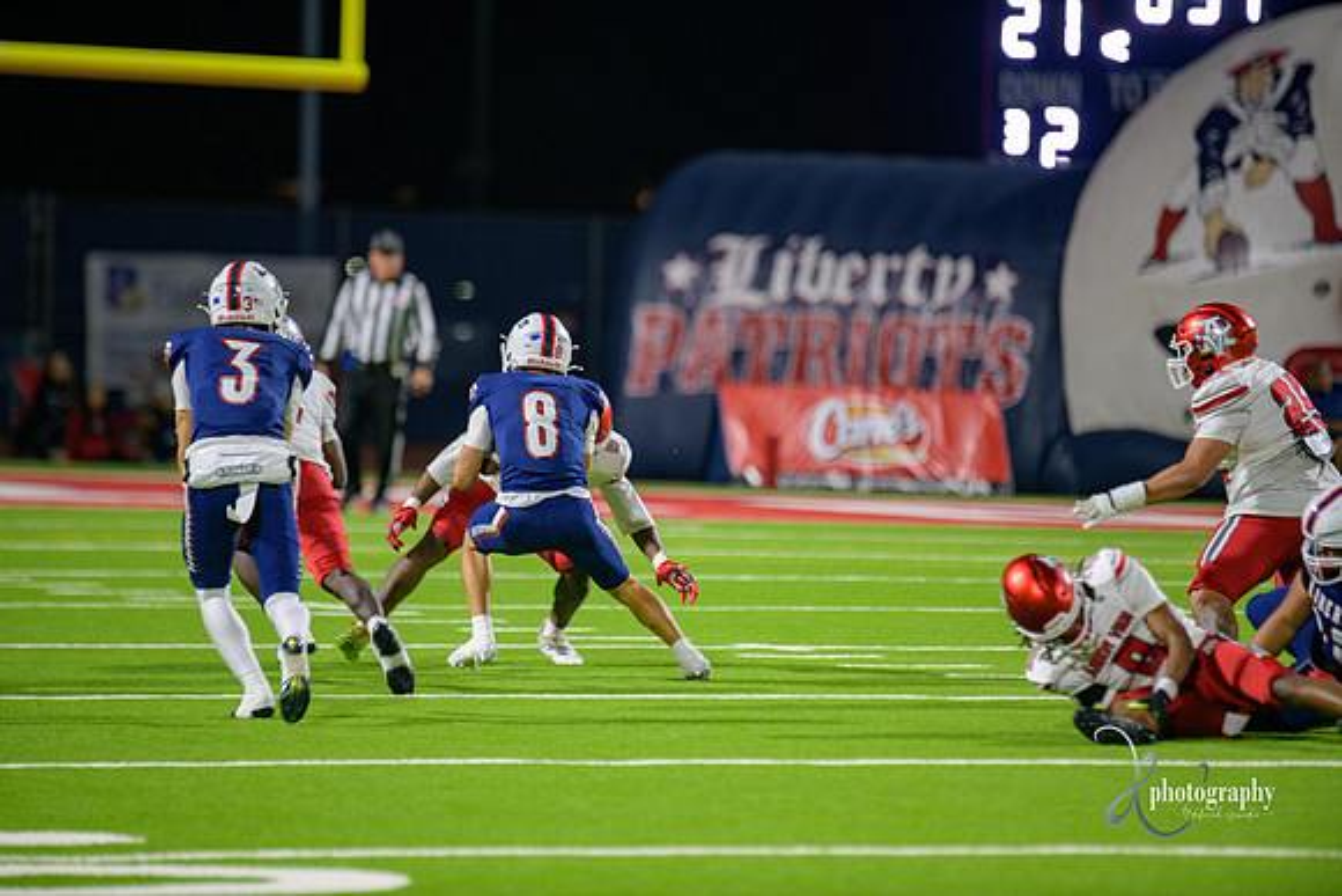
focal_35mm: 300
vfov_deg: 4.6
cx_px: 671
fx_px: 11185
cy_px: 448
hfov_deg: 6.9
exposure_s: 1/250
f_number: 2.8
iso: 2000
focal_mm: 300
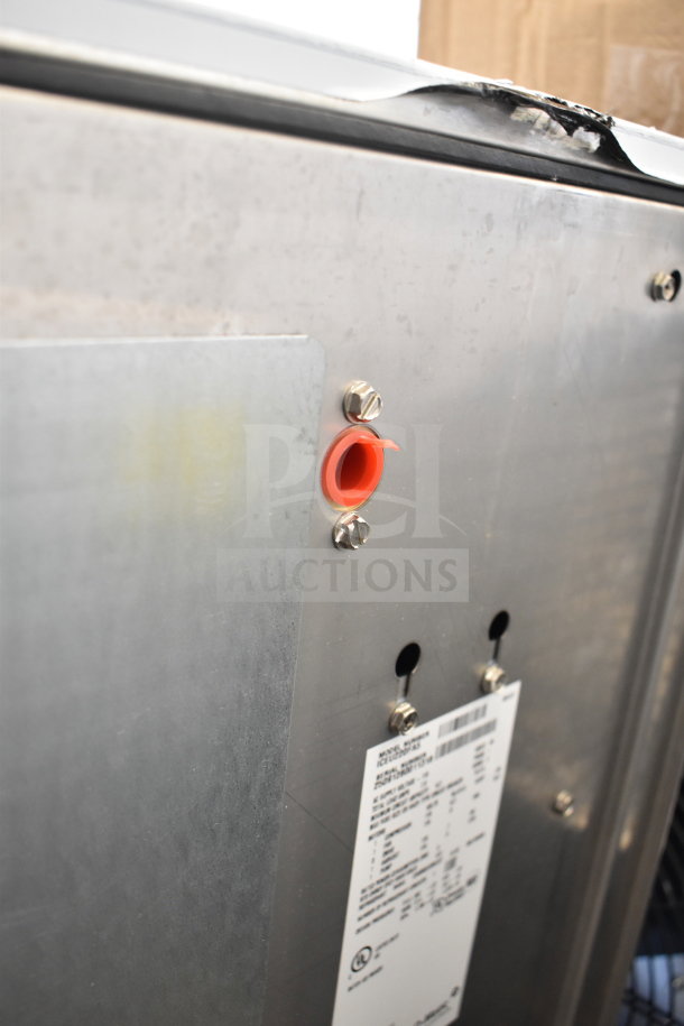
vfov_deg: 55.1
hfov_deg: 38.4
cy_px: 513
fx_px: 983
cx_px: 342
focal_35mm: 34
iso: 1600
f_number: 3.8
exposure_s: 1/40
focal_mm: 23
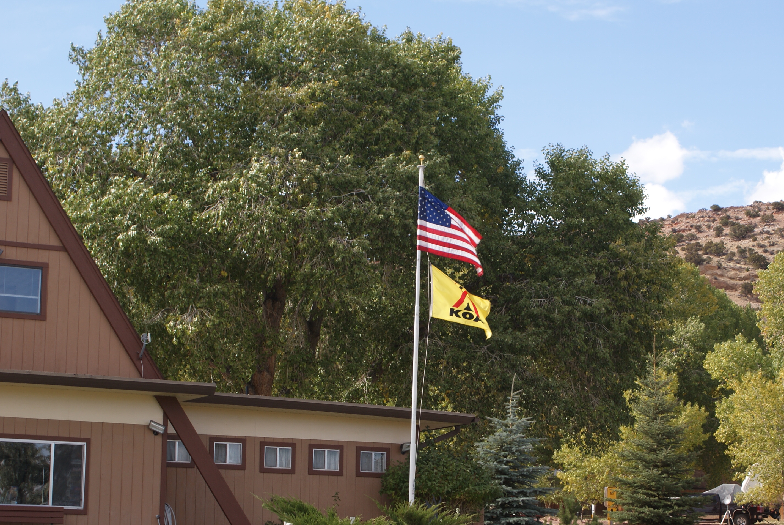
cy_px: 310
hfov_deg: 22.1
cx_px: 500
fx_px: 1999
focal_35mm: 92
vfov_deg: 14.9
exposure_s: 1/100
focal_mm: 45
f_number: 10
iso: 100
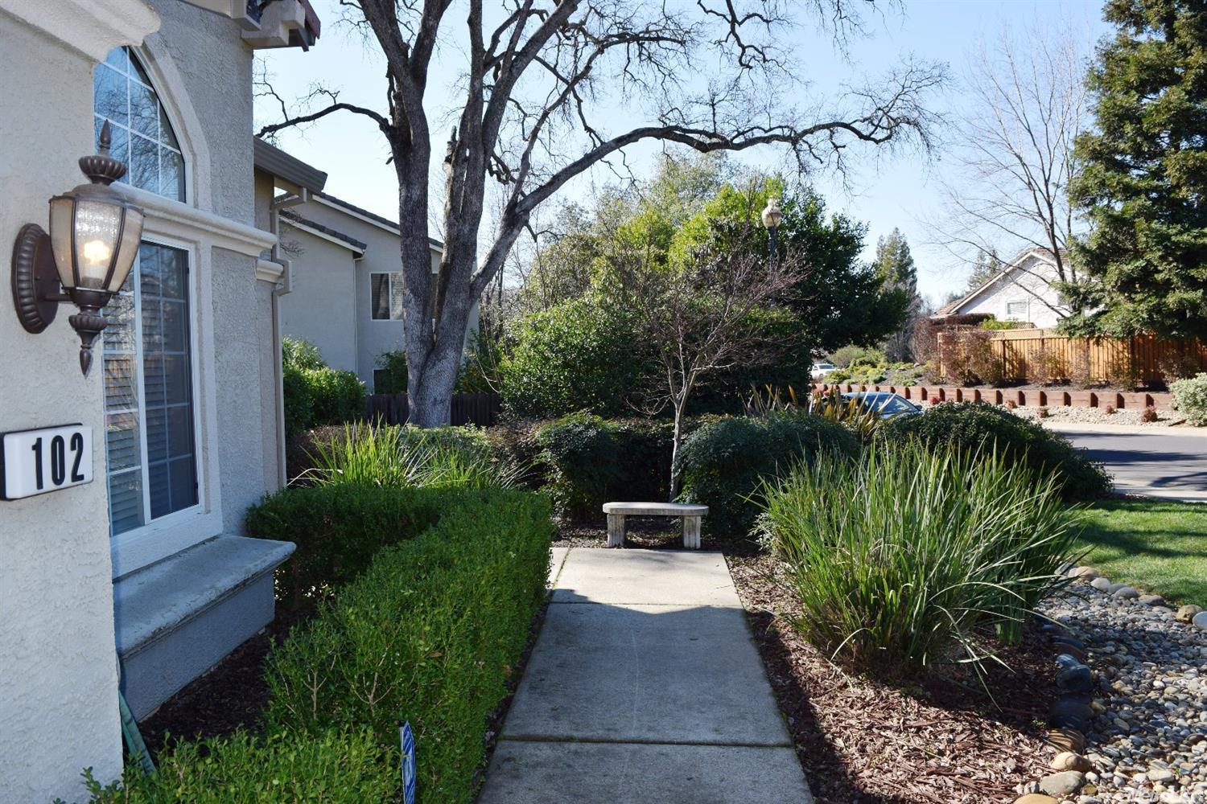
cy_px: 402
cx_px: 604
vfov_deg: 47.9
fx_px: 905
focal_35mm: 27
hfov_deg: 67.4
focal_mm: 18
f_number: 7.1
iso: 100
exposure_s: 1/200
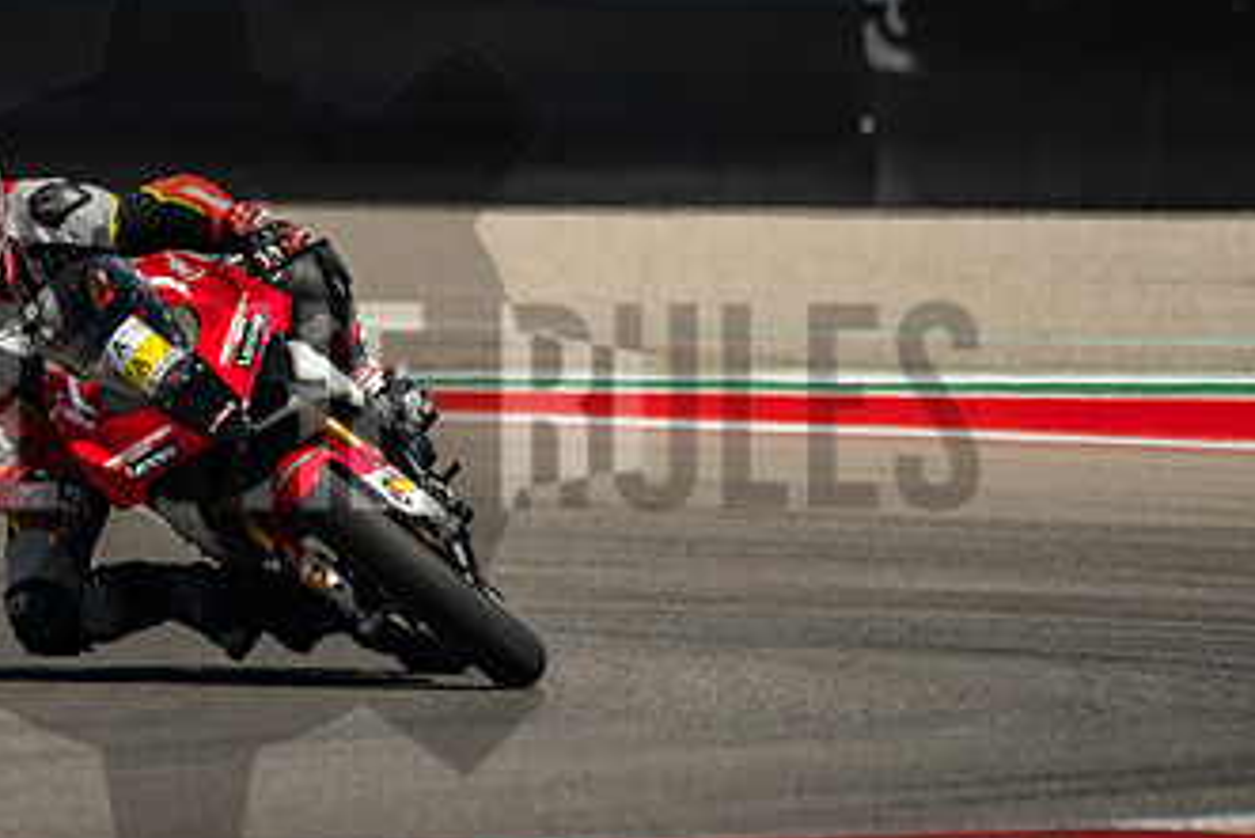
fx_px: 36653
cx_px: 178
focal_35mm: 1051
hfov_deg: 2.0
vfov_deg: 1.3
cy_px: 411
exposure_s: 1/1600
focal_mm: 400
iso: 500
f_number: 5.6
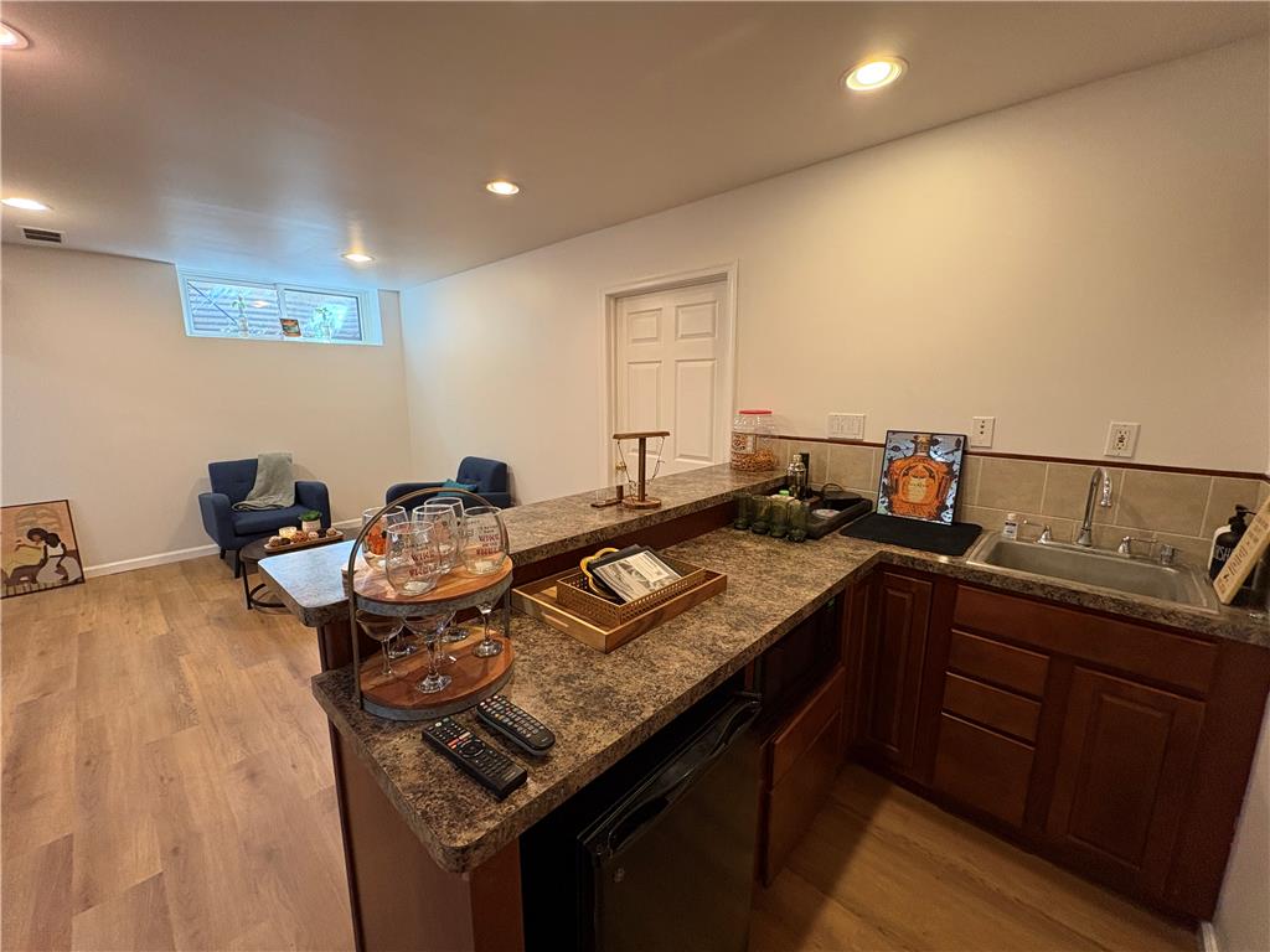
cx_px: 635
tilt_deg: -10.8
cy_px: 476
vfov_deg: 85.7
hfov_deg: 102.1
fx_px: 514
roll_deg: +0.3
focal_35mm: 14
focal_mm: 2.22
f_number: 2.2
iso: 320
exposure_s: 1/60
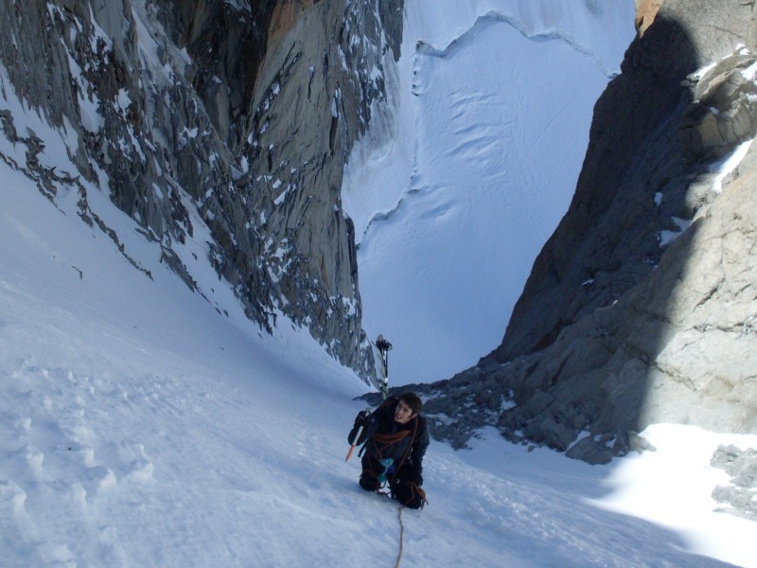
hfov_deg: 49.0
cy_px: 284
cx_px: 378
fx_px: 831
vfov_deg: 37.7
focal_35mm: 38
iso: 100
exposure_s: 1/250
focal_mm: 6.3
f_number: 8.4
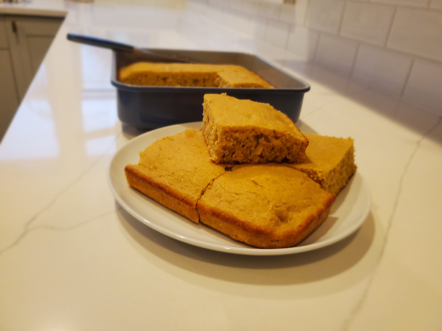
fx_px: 332
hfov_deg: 67.3
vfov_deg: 53.1
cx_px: 221
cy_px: 166
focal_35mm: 26
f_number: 1.5
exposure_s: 1/60
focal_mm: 4.3
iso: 160
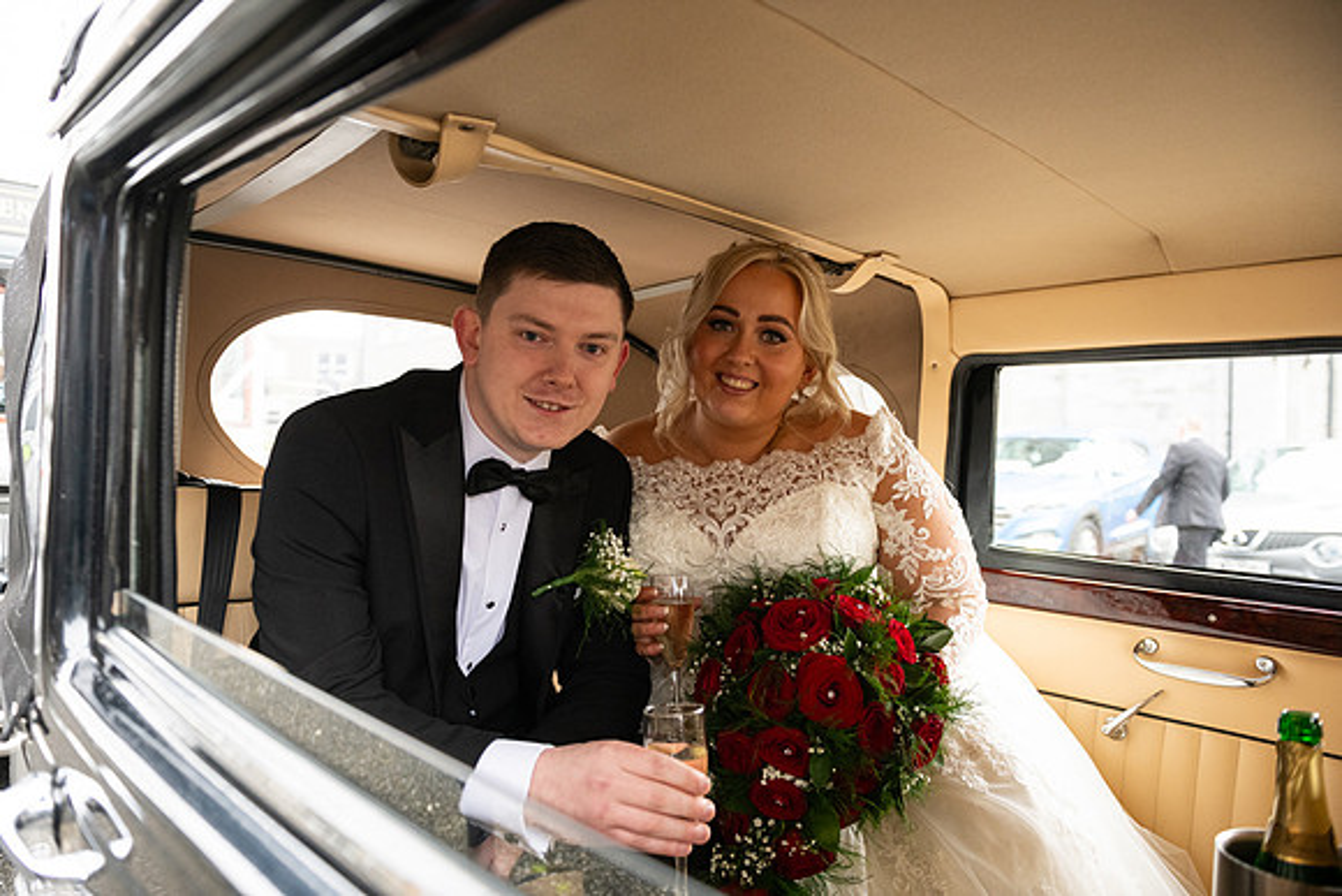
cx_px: 671
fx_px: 895
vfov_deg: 53.2
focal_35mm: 24
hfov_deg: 73.7
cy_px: 448
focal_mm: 24
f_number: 3.5
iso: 800
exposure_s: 1/160
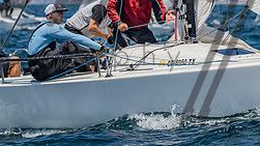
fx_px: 4831
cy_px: -21
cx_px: 195
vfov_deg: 1.7
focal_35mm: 701
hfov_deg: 3.1
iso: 400
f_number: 6.3
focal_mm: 230
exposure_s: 1/2000
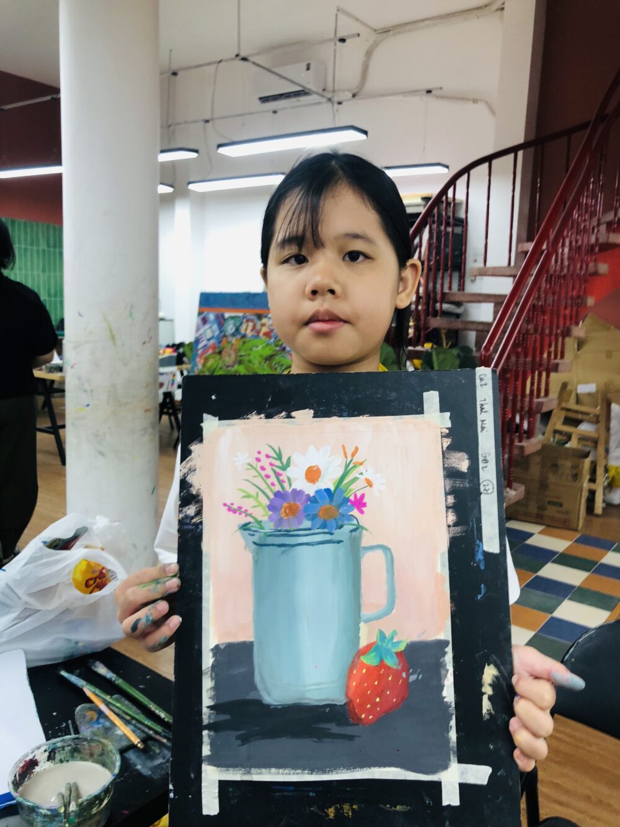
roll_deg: -1.4
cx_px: 310
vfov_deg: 63.4
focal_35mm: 28
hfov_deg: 49.8
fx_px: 669
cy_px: 414
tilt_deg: -8.6
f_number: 1.8
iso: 32
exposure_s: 1/50
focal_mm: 4
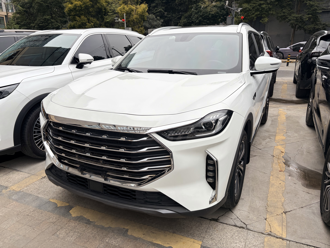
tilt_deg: -16.0
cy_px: 124
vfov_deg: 53.1
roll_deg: -1.2
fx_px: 248
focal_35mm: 26
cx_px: 165
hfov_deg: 67.3
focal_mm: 5.96
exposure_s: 1/121
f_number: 1.6
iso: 40
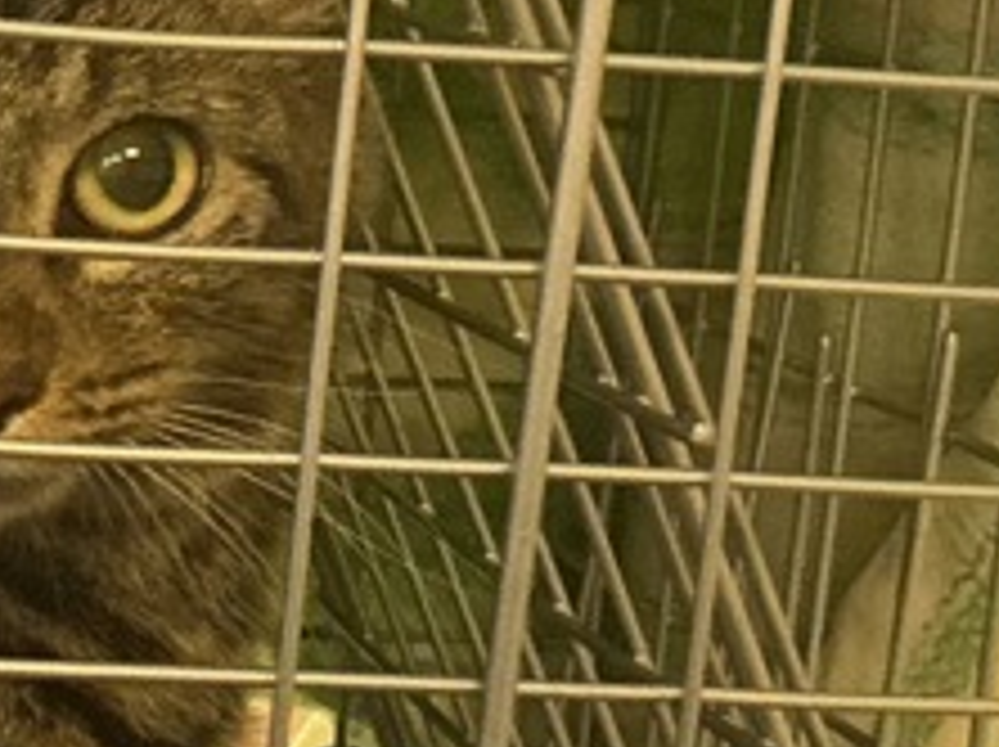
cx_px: -374
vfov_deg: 11.0
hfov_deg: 14.0
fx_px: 3863
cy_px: 162
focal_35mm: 134
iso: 250
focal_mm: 3
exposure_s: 1/60
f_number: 1.8
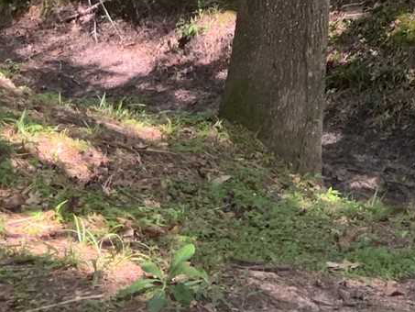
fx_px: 1571
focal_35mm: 131
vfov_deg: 10.5
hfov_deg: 13.8
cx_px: 688
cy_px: -287
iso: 50
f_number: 1.8
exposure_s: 1/122
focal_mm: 3
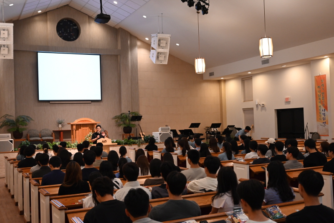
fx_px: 380
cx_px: 167
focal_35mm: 41
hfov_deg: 47.4
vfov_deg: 32.6
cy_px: 112
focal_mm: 41
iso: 2200
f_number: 4
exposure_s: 1/125
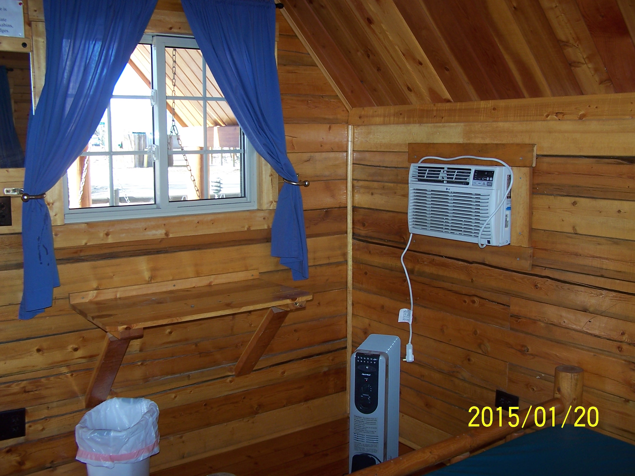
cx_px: 318
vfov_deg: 37.7
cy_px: 238
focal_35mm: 38
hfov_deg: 49.0
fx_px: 697
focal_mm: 6.3
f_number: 2.8
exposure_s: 1/60
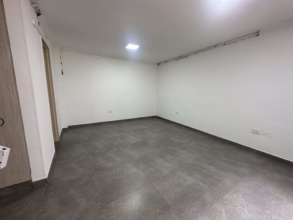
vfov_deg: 85.7
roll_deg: -0.8
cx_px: 146
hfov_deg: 102.1
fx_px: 119
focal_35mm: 14
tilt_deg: -9.9
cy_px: 110
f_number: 2.2
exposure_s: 1/120
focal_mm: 2.22
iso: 160
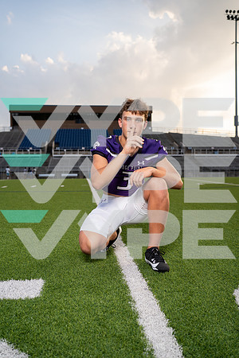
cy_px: 179
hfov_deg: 37.9
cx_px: 120
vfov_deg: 54.4
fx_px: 349
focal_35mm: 35
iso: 400
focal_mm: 35
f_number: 4
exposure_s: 1/250
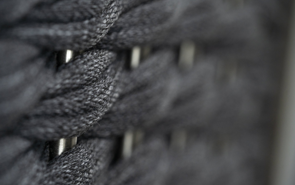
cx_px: 148
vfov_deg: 14.2
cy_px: 91
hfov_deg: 22.6
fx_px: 740
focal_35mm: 92
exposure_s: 1/125
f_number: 4.5
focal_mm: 90
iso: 1000
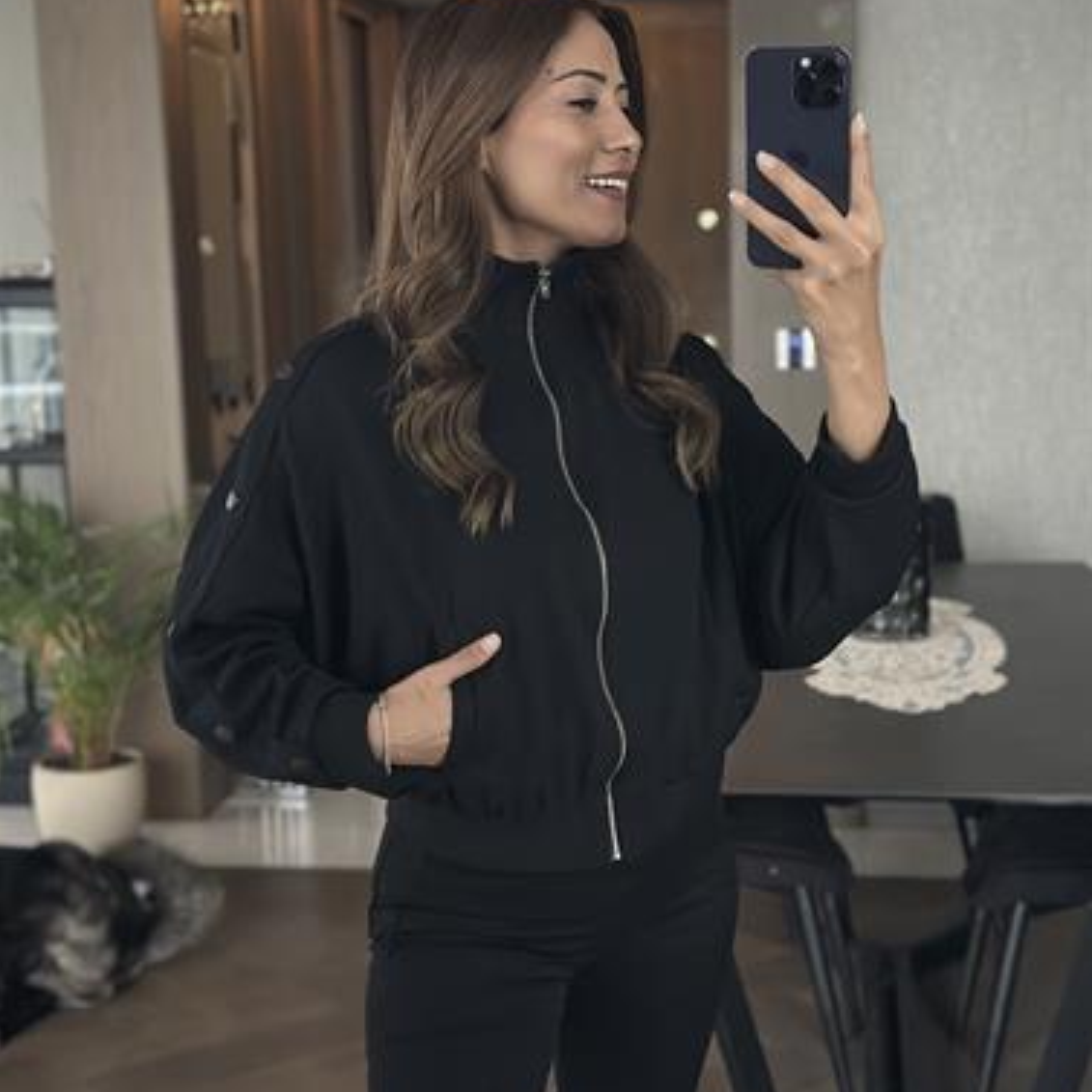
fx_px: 2034
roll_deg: +2.0
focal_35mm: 57
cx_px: 545
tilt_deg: -16.9
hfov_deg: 30.0
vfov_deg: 30.0
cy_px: 559
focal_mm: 6.86
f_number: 1.78
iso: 800
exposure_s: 1/30
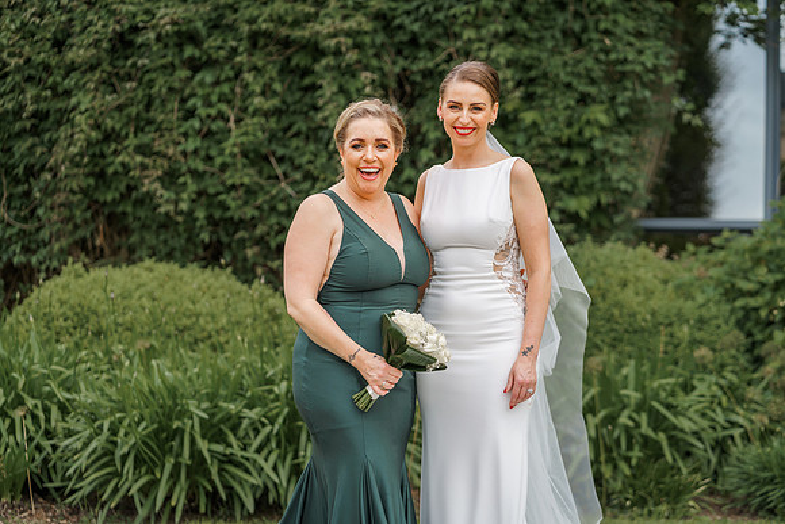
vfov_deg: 16.1
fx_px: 1854
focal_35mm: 85
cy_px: 262
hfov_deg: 23.9
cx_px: 392
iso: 100
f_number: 2.8
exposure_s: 1/640
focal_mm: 85
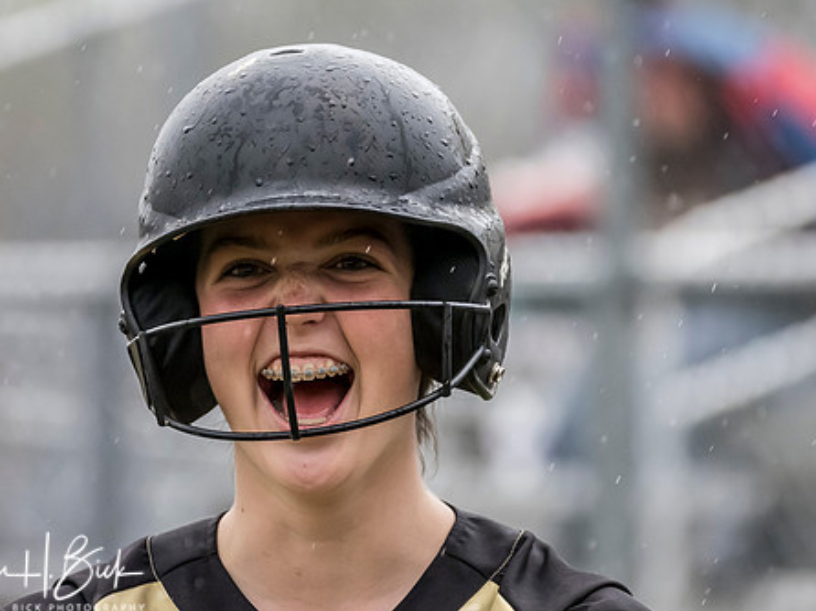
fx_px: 12298
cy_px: 273
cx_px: 413
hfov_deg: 3.8
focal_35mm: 522
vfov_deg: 2.8
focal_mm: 200
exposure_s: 1/1000
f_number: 4
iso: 2500
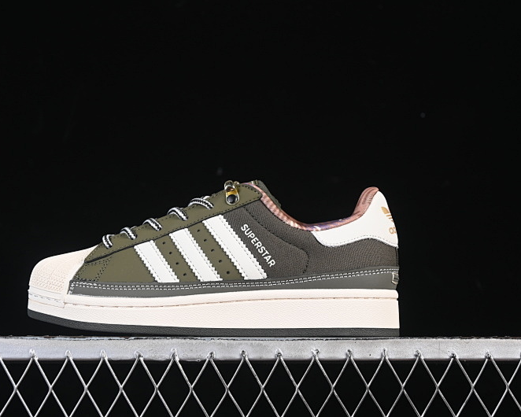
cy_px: 208
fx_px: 1311
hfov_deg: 22.5
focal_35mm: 85
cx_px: 215
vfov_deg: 18.1
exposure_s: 1/80
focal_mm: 50
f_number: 7.1
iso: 160
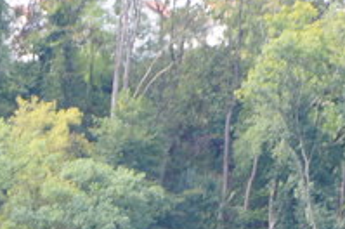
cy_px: 514
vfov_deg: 2.7
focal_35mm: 498
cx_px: -524
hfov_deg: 4.1
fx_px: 4765
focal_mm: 55
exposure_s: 1/125
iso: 160
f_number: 5.6
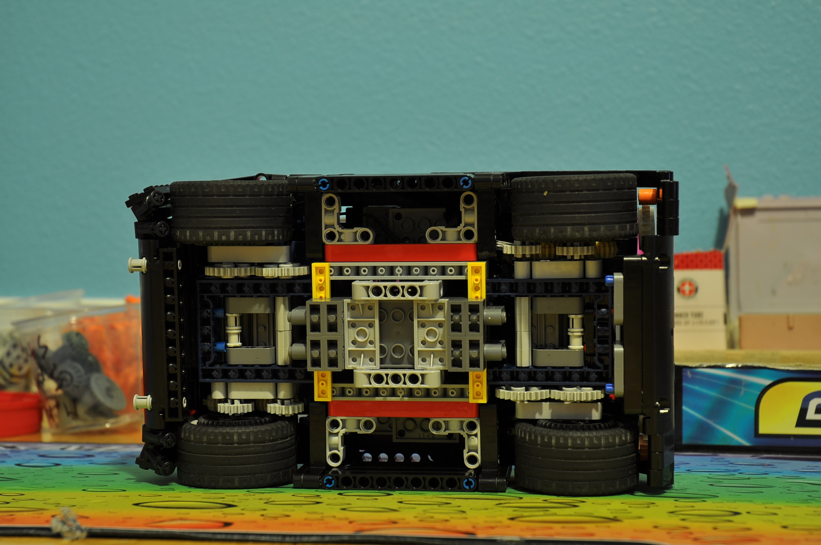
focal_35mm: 72
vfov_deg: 18.9
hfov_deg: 28.1
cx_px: 410
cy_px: 272
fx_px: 1640
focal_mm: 48
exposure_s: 1
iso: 200
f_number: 6.3
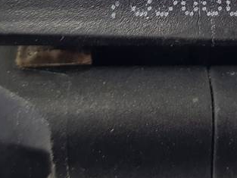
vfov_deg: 16.8
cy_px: -20
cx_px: 187
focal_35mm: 85
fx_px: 582
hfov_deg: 22.7
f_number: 1.7
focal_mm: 4.2
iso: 100
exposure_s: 1/100
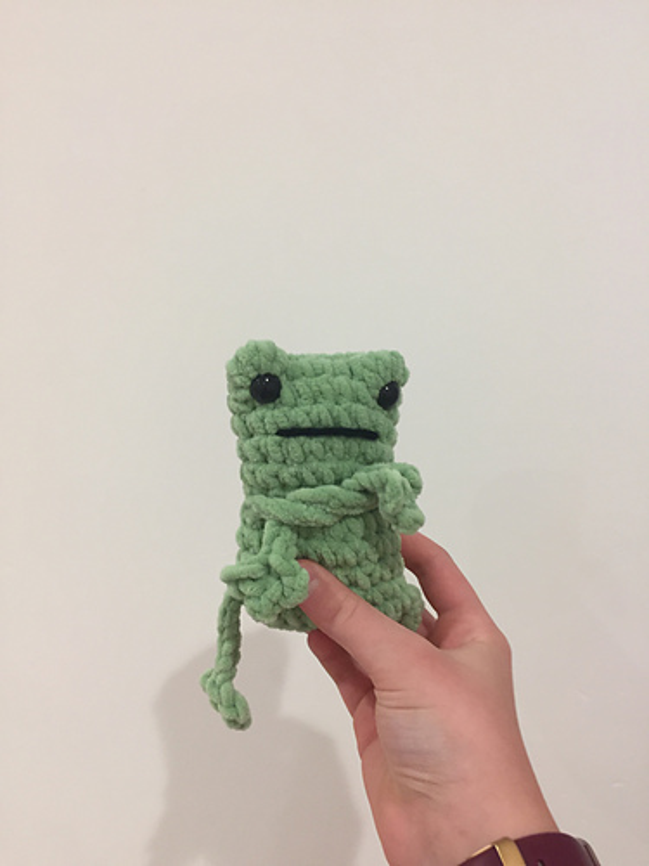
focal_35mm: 29
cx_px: 324
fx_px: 725
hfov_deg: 48.2
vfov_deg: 61.7
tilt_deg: -5.9
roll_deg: -3.0
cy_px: 433
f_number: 2.2
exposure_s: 1/30
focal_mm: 4.15
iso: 100
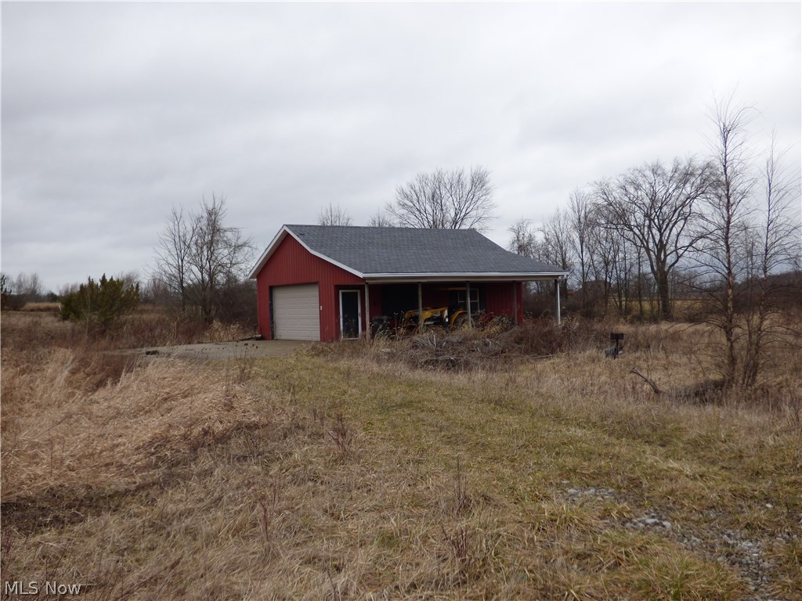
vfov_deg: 39.7
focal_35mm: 36
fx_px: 834
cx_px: 401
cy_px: 300
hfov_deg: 51.4
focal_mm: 6.18
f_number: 3.4
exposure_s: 1/400
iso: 100
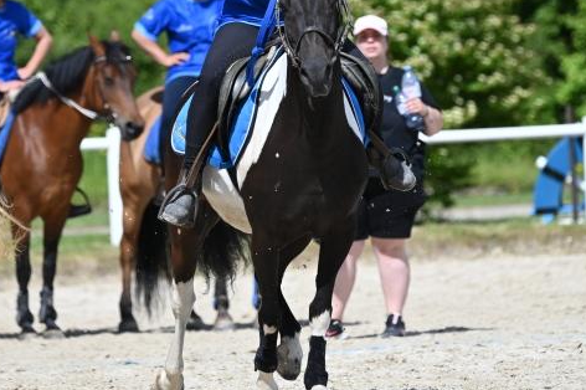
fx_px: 7173
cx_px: 264
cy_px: 68
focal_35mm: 441
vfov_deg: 3.1
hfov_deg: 4.7
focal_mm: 260
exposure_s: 1/1250
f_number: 5.6
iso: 250
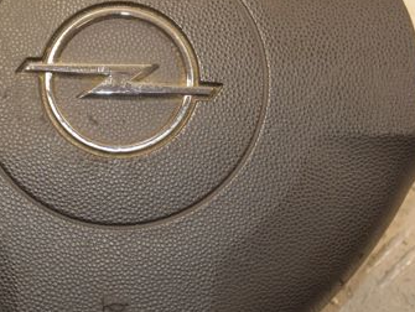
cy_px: 152
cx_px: 111
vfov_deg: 10.4
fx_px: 1716
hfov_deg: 13.7
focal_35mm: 143
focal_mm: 52
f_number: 5
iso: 800
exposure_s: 1/160
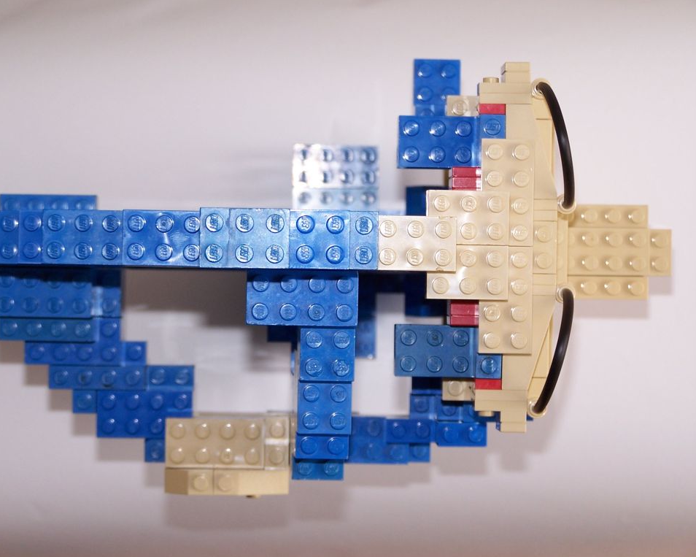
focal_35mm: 110
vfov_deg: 14.0
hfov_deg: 17.5
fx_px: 2266
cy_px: 279
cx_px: 324
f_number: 3.2
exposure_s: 1/250
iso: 80
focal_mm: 17.5
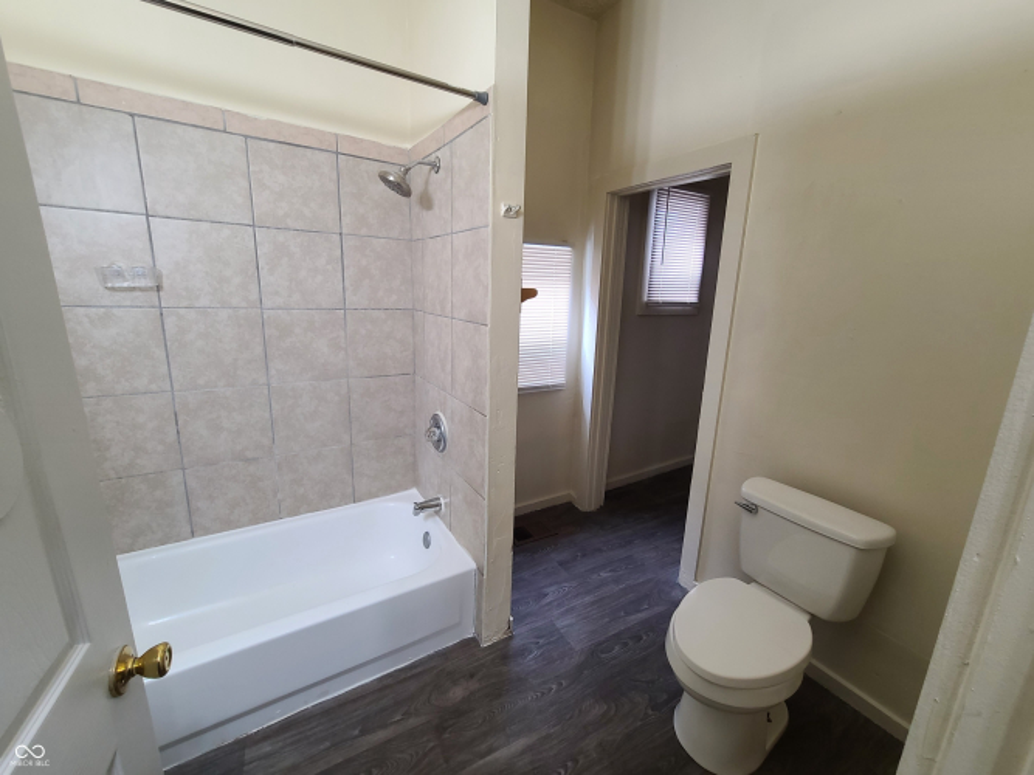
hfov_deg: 106.2
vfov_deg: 89.9
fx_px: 388
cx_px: 517
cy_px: 388
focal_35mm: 13
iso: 250
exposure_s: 1/60
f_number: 2.2
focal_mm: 2.2
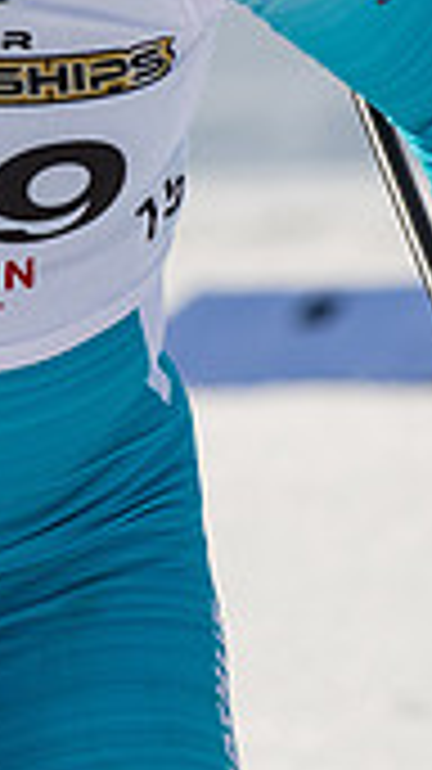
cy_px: 212
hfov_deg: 0.7
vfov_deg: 1.2
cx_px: -22
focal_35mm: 1866
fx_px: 38056
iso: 400
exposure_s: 1/2000
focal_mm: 300
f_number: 7.1
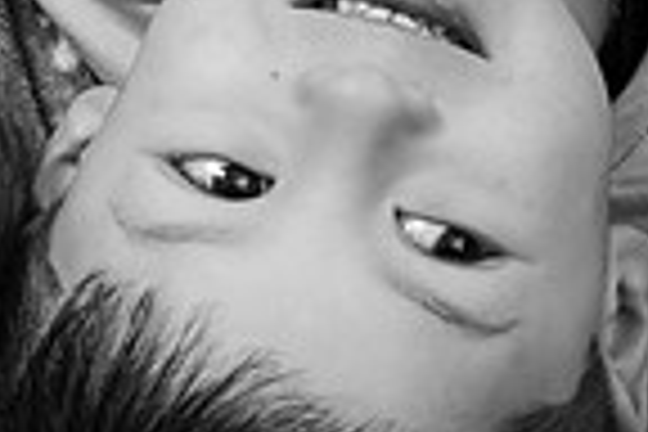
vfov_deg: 6.8
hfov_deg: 9.8
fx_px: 3618
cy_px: 304
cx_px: -441
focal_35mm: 201
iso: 200
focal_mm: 50
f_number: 7.1
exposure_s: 1/80
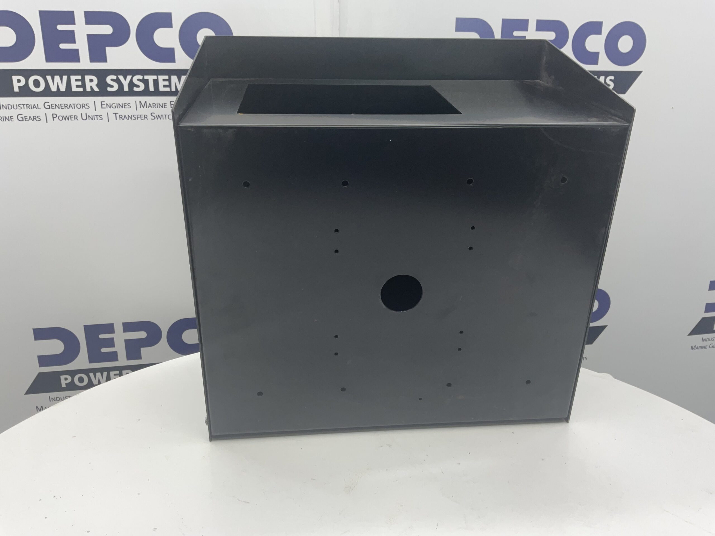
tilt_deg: -17.1
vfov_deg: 48.2
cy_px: 268
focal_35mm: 29
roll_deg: +0.7
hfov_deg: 61.7
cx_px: 358
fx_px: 599
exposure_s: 1/120
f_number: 1.8
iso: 25
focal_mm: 3
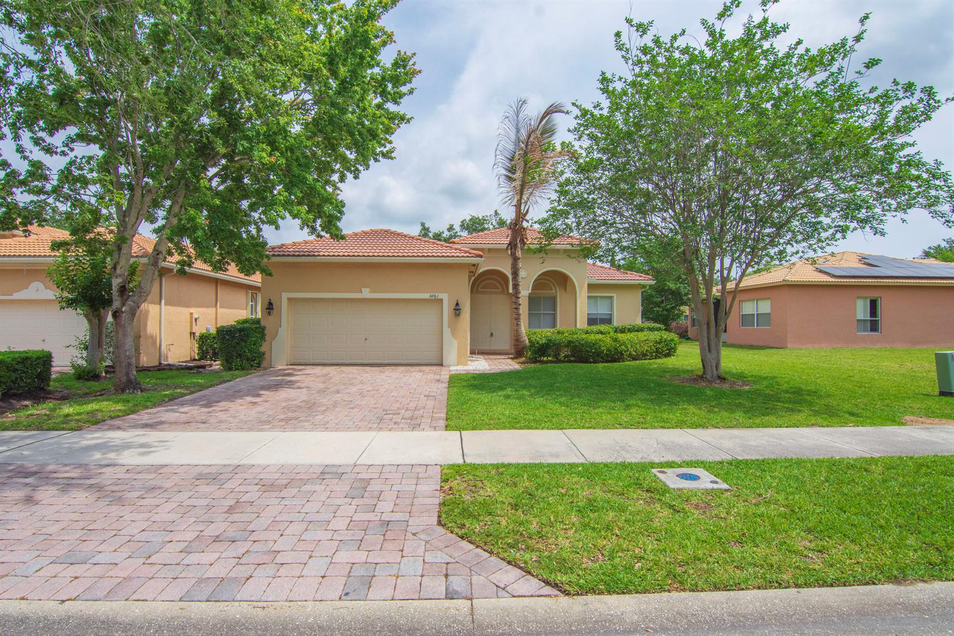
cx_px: 477
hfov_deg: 95.0
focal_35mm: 16
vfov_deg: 72.0
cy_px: 318
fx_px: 437
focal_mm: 11
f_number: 8
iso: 320
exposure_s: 1/800
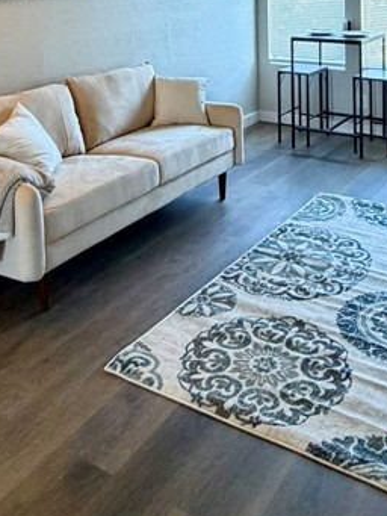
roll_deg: +0.3
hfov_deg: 34.2
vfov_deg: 38.7
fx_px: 626
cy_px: -20
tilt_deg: -2.7
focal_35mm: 42
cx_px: 237
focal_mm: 2.22
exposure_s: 1/60
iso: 250
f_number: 2.2
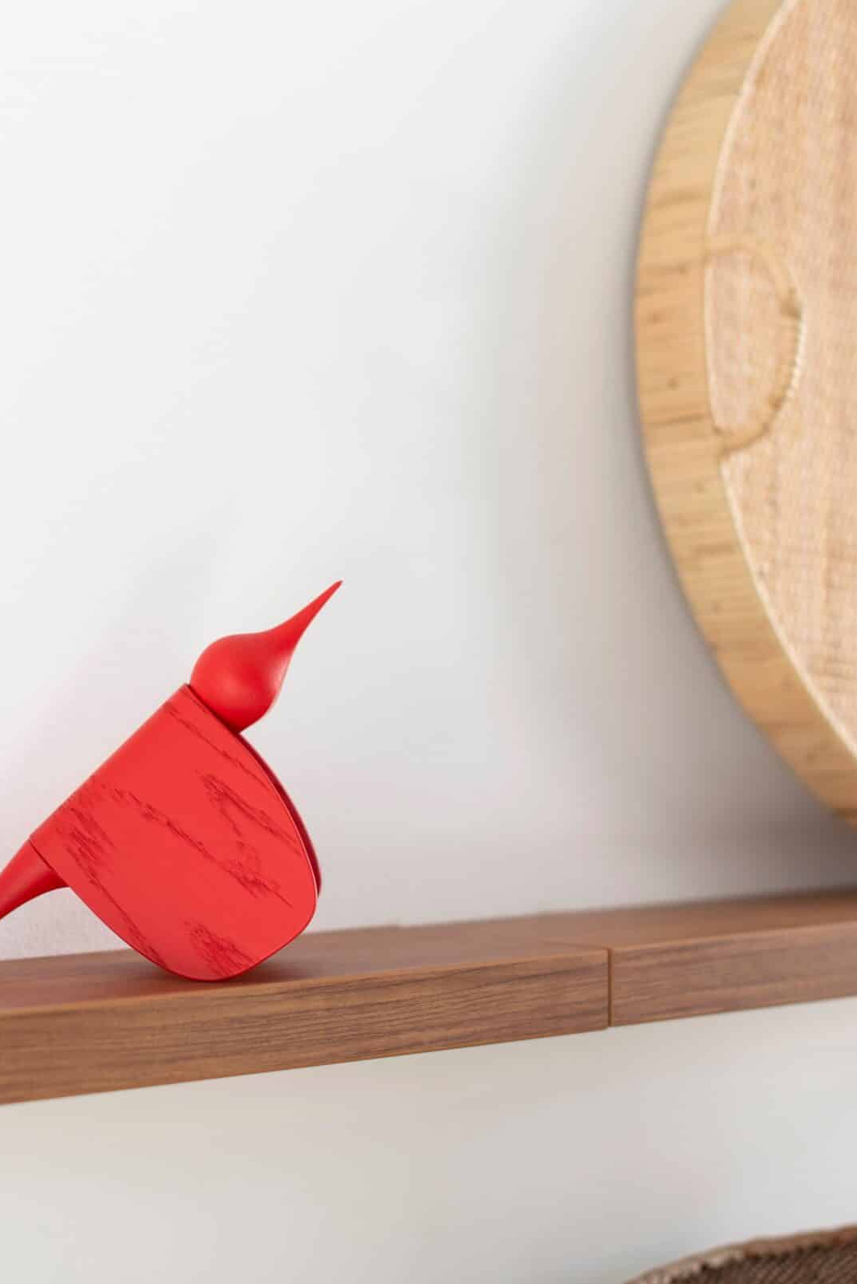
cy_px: 577
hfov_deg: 17.0
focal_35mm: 80
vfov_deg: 25.3
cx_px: 312
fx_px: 2854
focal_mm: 50
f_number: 2.5
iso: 64
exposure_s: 1/125
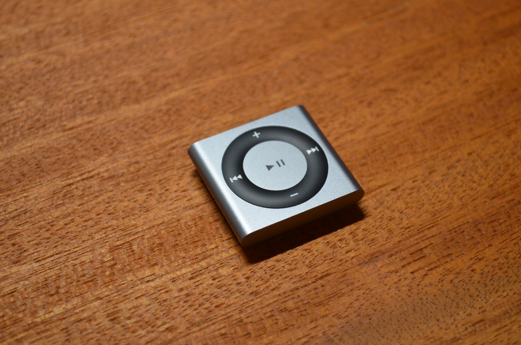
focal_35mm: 69
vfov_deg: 19.6
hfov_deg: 29.3
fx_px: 997
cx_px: 260
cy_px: 172
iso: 640
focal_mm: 46
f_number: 5.3
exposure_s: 1/60
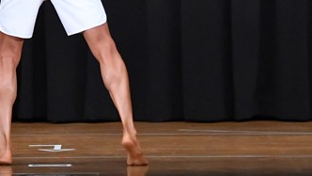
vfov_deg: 2.5
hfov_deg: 4.4
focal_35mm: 493
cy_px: -21
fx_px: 4080
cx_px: 5
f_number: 5.6
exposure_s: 1/400
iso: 8000
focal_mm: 135
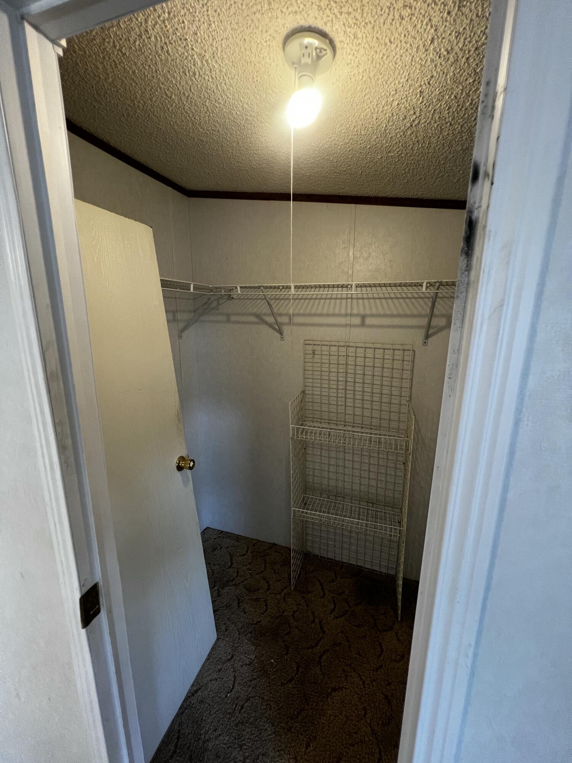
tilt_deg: -11.5
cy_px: 382
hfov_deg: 89.9
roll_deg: -0.4
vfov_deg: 106.2
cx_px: 286
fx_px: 286
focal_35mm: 13
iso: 200
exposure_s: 1/120
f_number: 1.8
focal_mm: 1.57
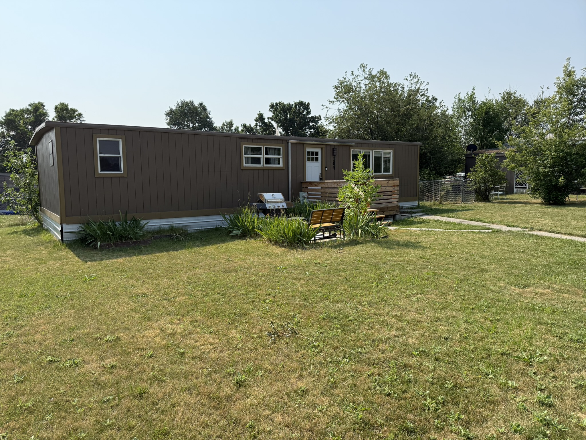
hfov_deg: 71.6
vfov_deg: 56.8
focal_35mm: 24
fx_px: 406
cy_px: 220
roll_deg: +1.1
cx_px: 293
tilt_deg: -5.7
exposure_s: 1/5319
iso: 100
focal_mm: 6.76
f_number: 1.78
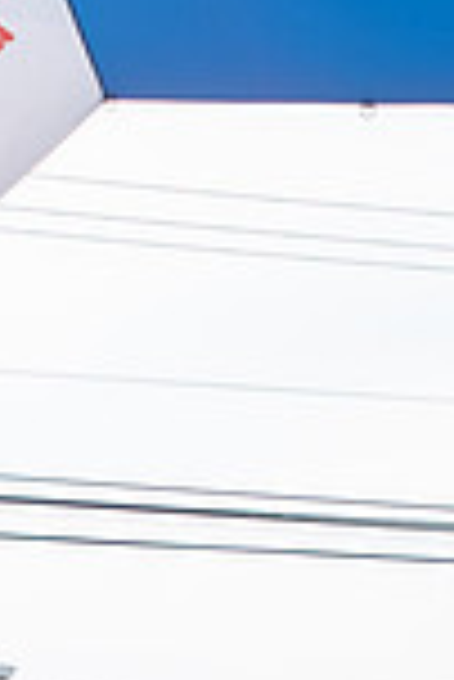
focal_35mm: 222
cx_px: 490
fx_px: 4190
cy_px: 889
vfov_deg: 9.1
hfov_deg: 6.2
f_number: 4
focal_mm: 32
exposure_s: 1/3200
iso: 800
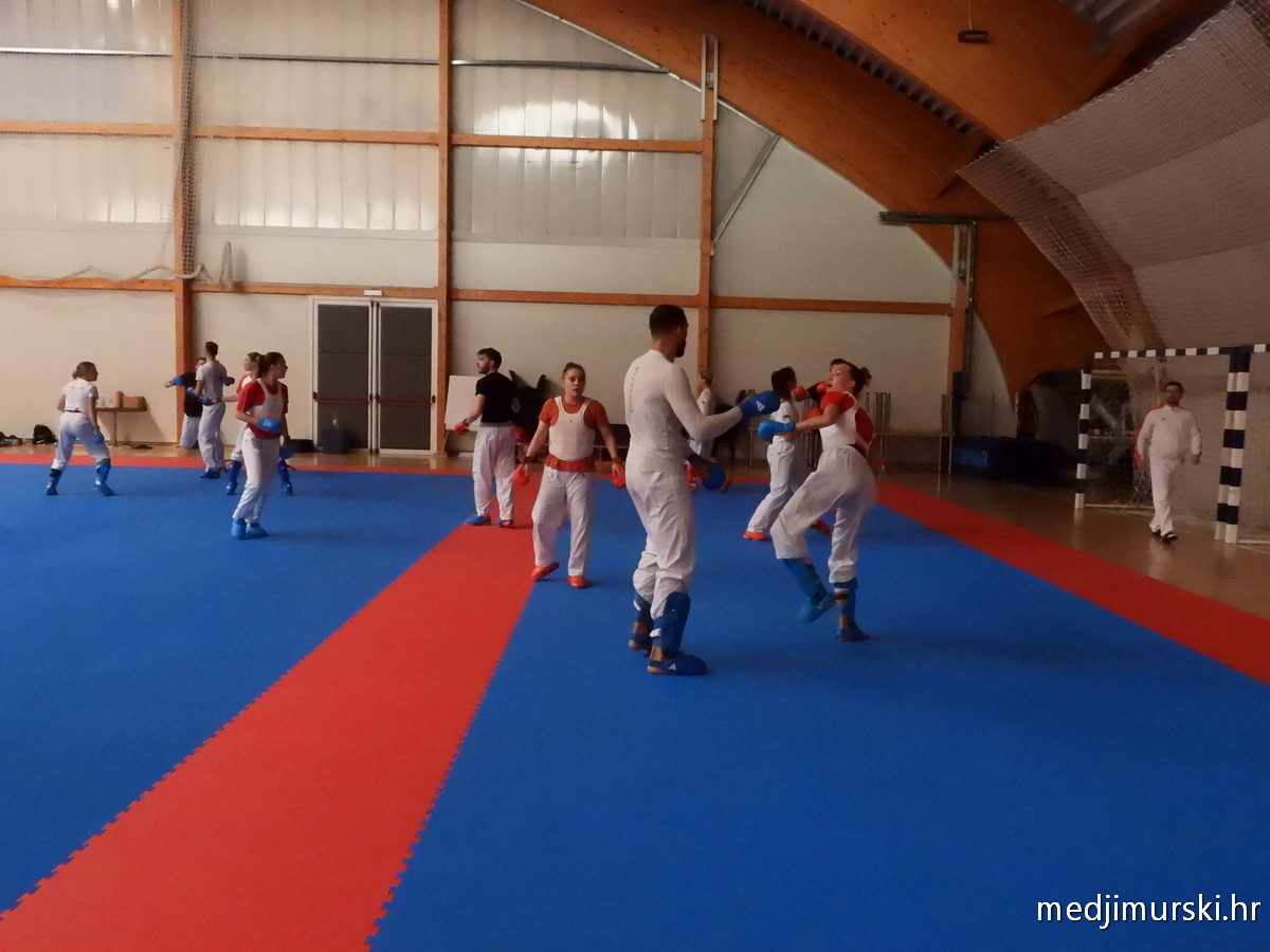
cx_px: 635
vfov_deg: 46.8
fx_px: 1101
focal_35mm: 30
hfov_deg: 60.0
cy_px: 476
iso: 3200
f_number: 5.6
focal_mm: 5.4
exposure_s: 1/320
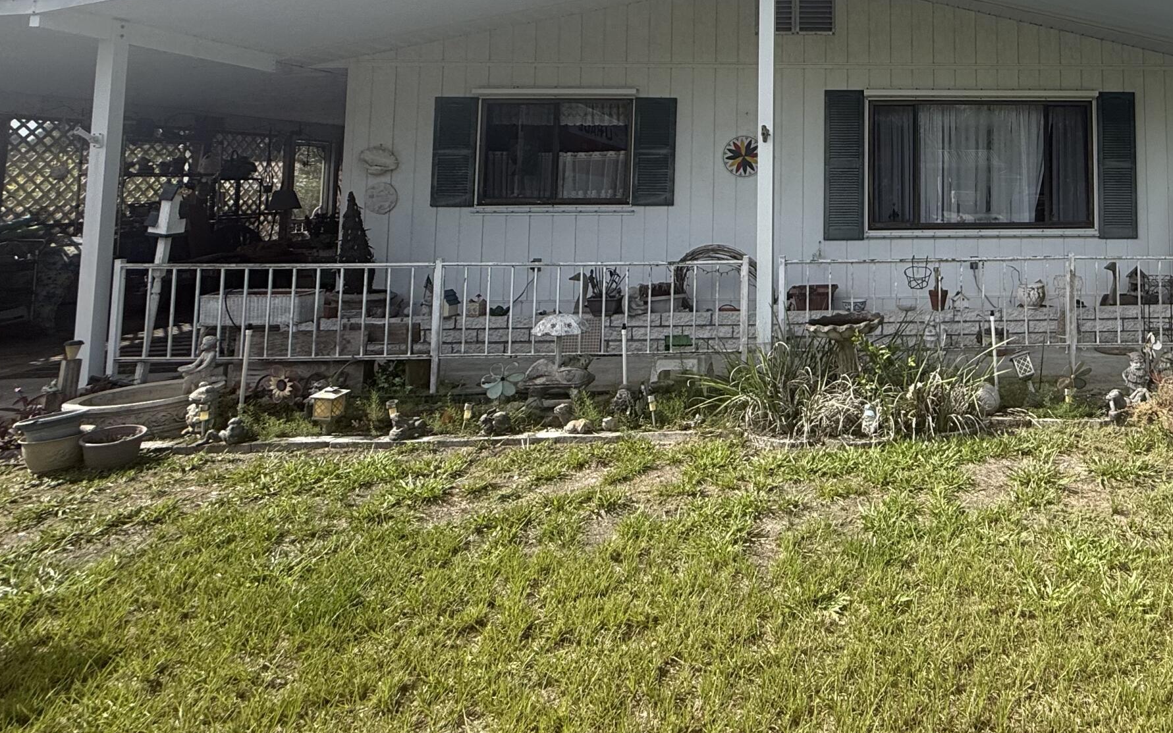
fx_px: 799
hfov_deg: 65.9
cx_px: 941
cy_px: 124
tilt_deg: +5.1
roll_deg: +0.4
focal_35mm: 25
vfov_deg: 46.1
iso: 64
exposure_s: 1/1464
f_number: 2.2
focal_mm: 2.22
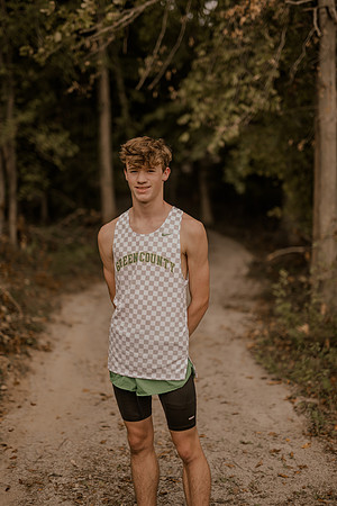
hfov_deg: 27.0
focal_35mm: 50
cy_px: 253
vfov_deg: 39.6
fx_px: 702
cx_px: 168
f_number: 1.4
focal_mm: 50
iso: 64
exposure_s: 1/1000
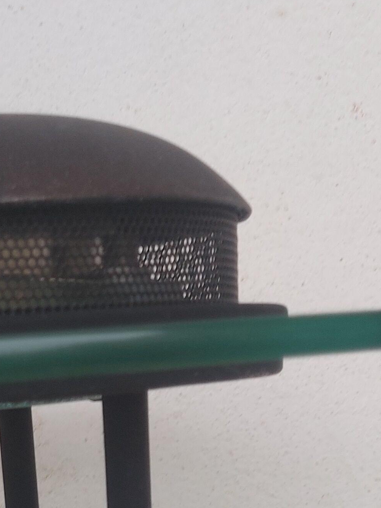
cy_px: 724
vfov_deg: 20.5
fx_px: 1233
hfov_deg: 17.1
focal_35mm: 84
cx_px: -27
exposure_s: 1/120
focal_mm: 5.23
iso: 32
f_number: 1.8
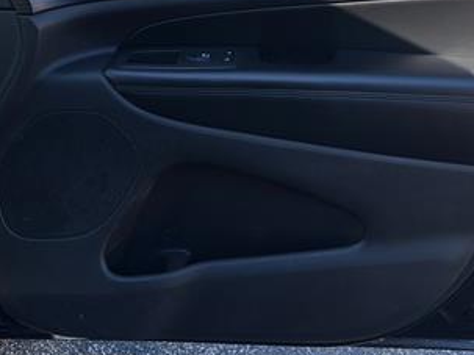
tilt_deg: -19.3
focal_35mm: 55
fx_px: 753
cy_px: 27
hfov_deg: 34.9
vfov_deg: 25.6
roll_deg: +1.8
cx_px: 261
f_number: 1.6
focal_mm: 5.96
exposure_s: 1/647
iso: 50
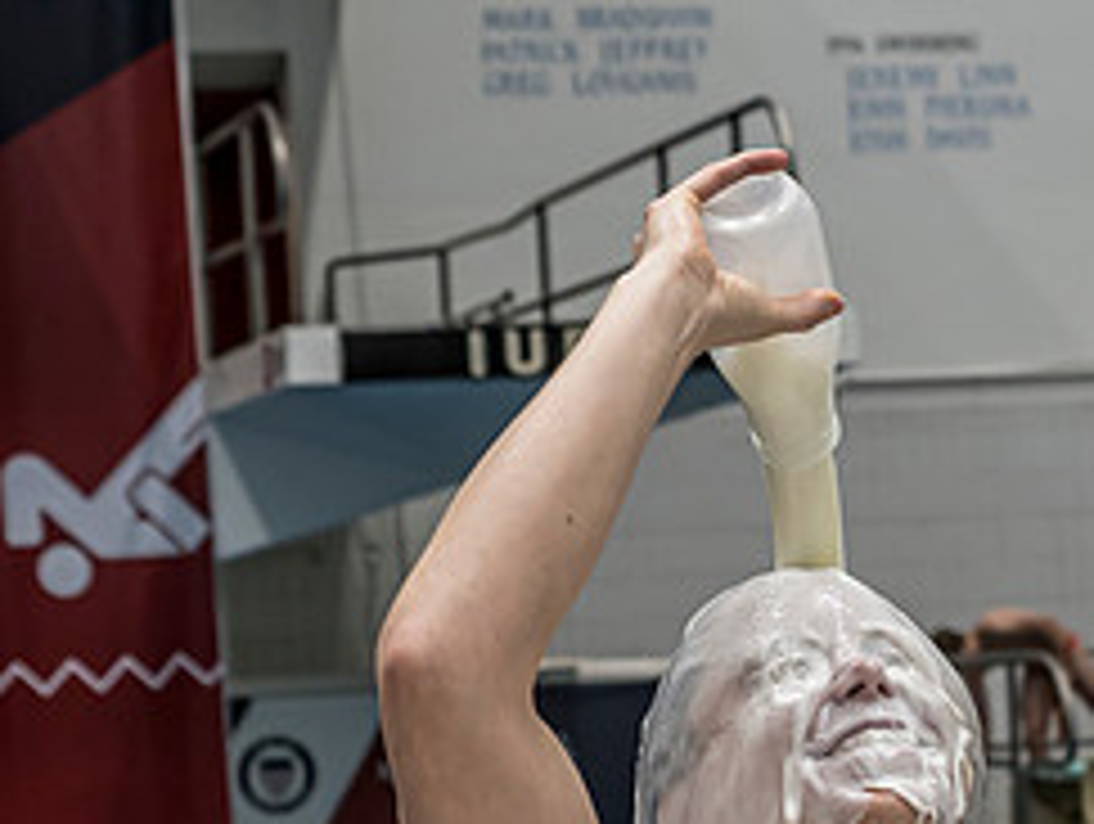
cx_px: 828
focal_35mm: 143
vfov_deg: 10.3
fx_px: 4526
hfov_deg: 13.7
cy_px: 871
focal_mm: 30
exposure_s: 1/125
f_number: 4
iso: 800
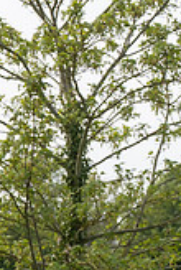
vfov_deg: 3.8
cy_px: 376
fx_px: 4085
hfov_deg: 2.5
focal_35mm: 544
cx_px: -24
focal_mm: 88
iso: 320
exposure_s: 1/1000
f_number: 5
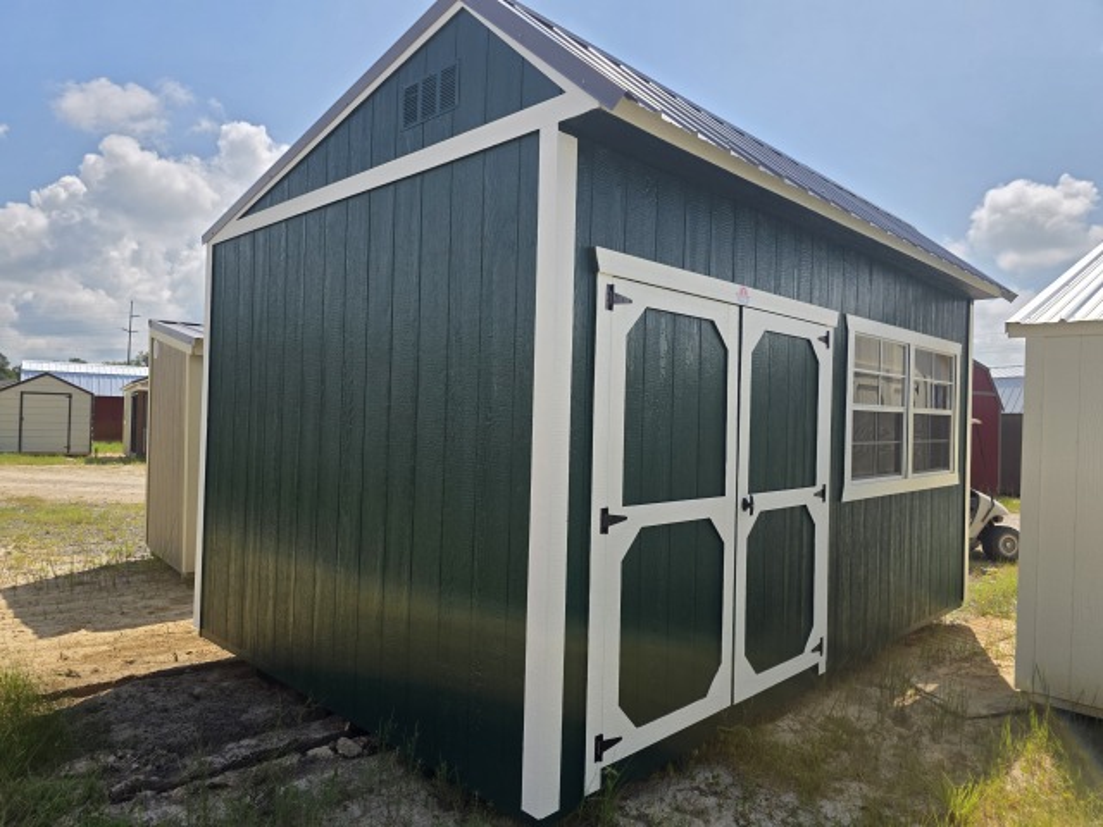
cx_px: 552
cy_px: 414
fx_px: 733
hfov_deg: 73.9
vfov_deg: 58.9
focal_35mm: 23
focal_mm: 6.3
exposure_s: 1/5608
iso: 80
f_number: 1.7
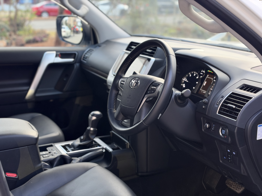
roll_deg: +1.1
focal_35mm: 48
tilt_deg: -15.0
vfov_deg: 30.3
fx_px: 363
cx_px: 131
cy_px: 98
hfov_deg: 39.7
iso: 200
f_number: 1.48
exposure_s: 1/56
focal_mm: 6.93
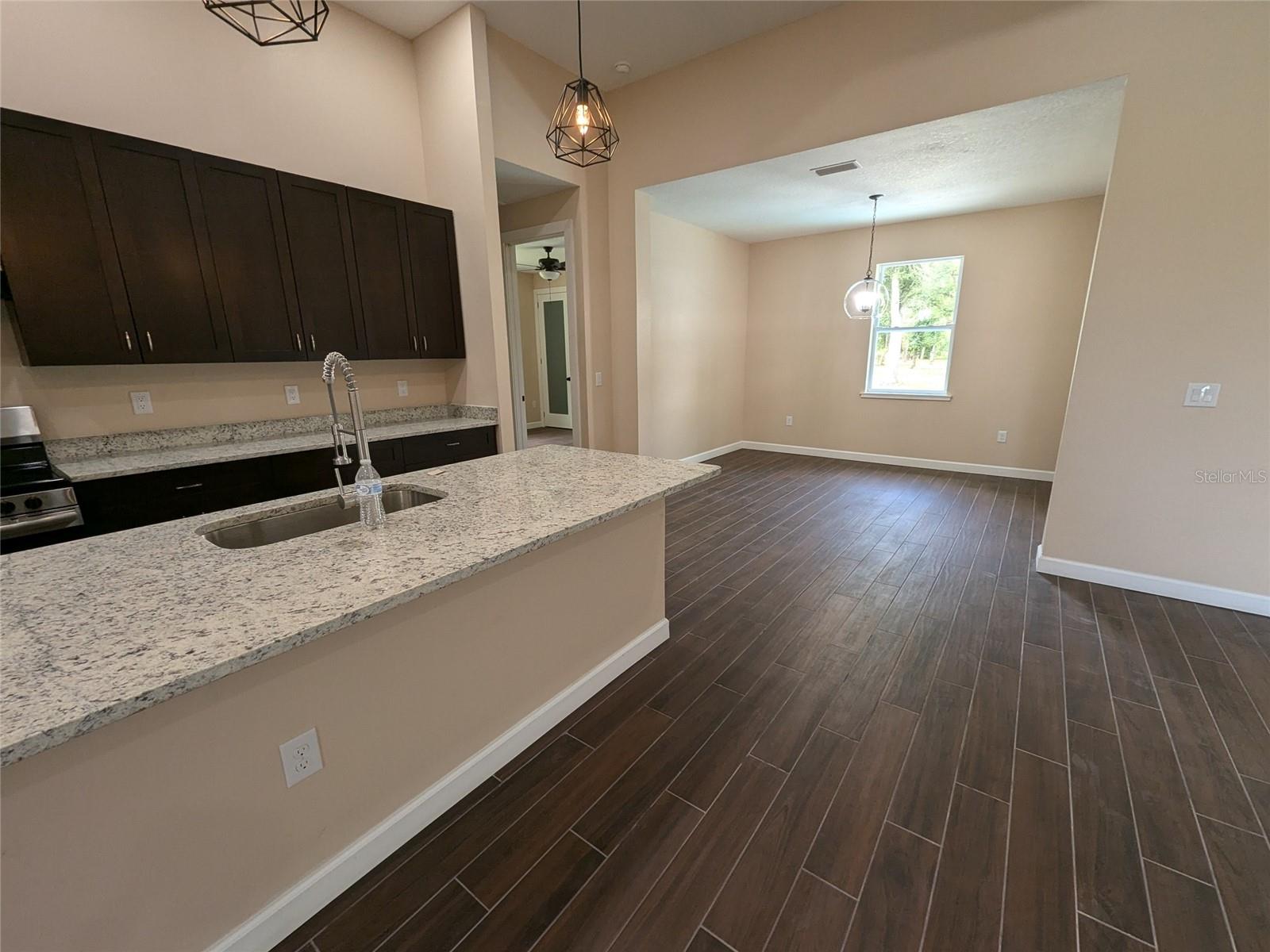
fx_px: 477
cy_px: 476
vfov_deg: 89.9
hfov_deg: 106.2
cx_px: 635
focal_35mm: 13
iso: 63
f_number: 2.2
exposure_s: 1/40
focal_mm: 1.95
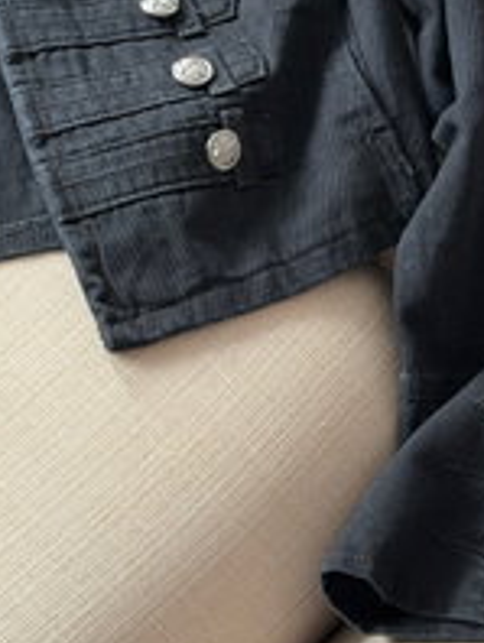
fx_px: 2400
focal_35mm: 129
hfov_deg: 11.4
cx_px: -16
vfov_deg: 15.2
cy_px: 122
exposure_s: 1/45
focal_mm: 6.76
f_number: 1.78
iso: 250
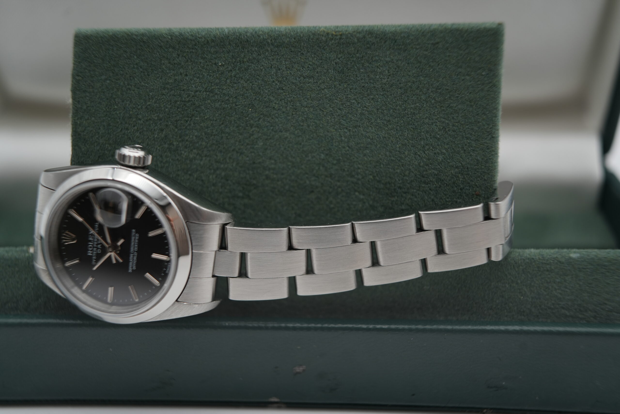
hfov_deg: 54.4
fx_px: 603
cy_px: 207
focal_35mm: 35
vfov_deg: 37.9
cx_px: 310
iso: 400
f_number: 5
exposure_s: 1/250
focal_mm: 35
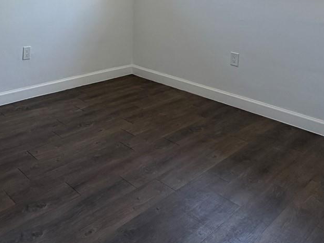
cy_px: -21
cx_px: 98
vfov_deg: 34.5
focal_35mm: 36
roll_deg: -0.9
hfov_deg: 50.0
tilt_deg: -0.7
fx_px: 337
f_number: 2.2
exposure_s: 1/121
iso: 100
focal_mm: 2.22
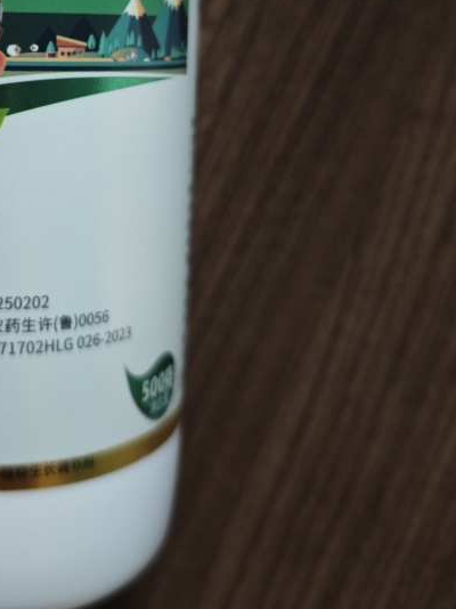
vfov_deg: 39.3
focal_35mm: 46
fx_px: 809
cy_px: 104
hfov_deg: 30.0
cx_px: 39
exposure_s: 1/82.9
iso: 320
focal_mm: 6.55
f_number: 1.6
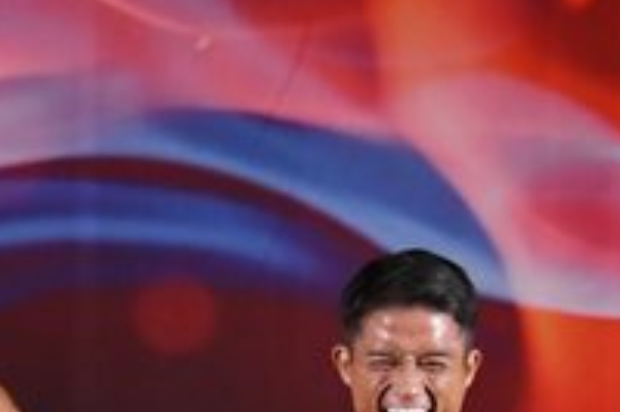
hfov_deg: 2.6
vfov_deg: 1.8
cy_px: 641
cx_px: -73
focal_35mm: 783
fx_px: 13474
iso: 3200
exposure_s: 1/400
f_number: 5.6
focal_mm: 135
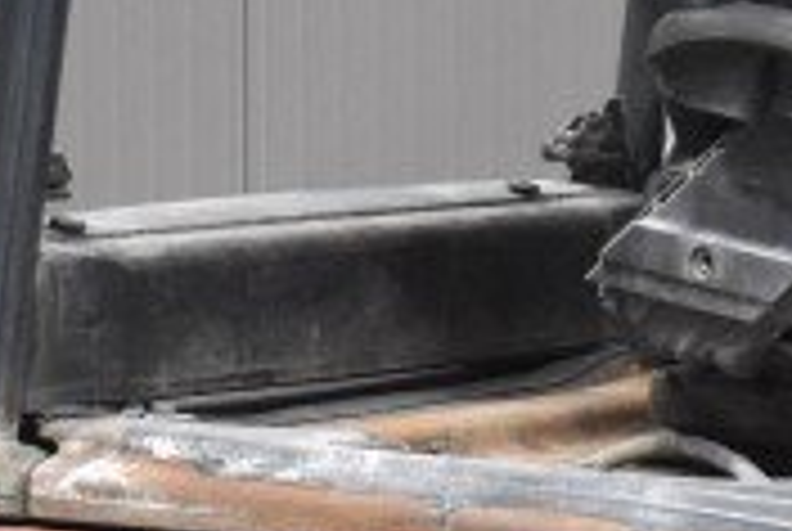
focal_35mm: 275
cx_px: 1264
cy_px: 230
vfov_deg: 5.0
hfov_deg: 7.3
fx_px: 6069
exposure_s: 1/30
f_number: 5
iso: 1250
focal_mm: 27
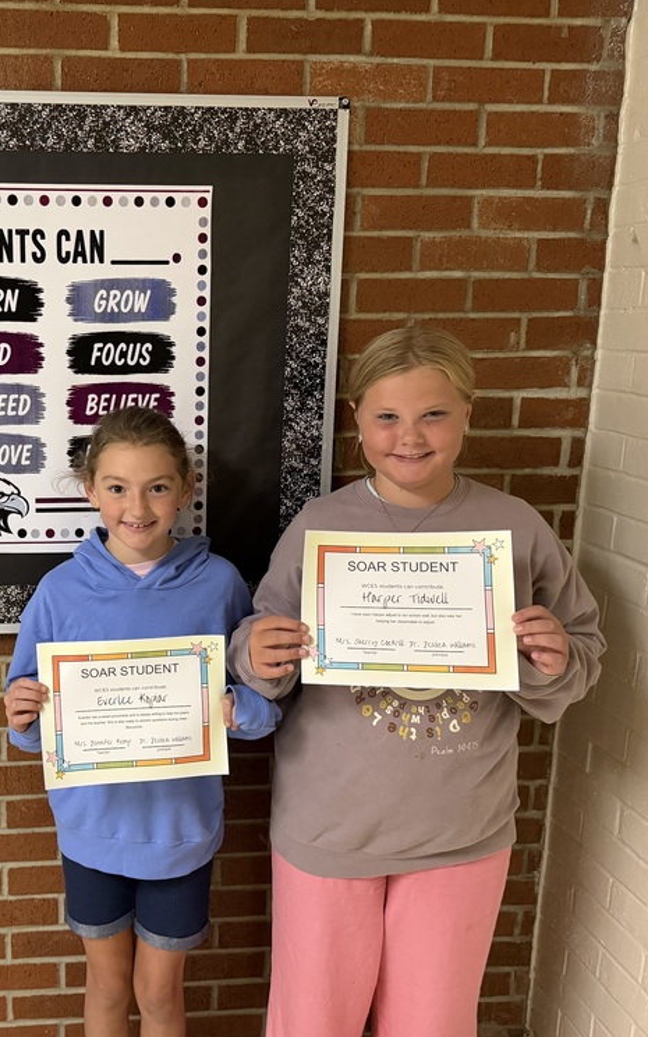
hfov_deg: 34.9
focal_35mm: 35
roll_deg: -1.0
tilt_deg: -11.9
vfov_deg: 55.3
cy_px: 527
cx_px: 110
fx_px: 989
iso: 640
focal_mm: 6.76
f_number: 1.78
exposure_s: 1/60
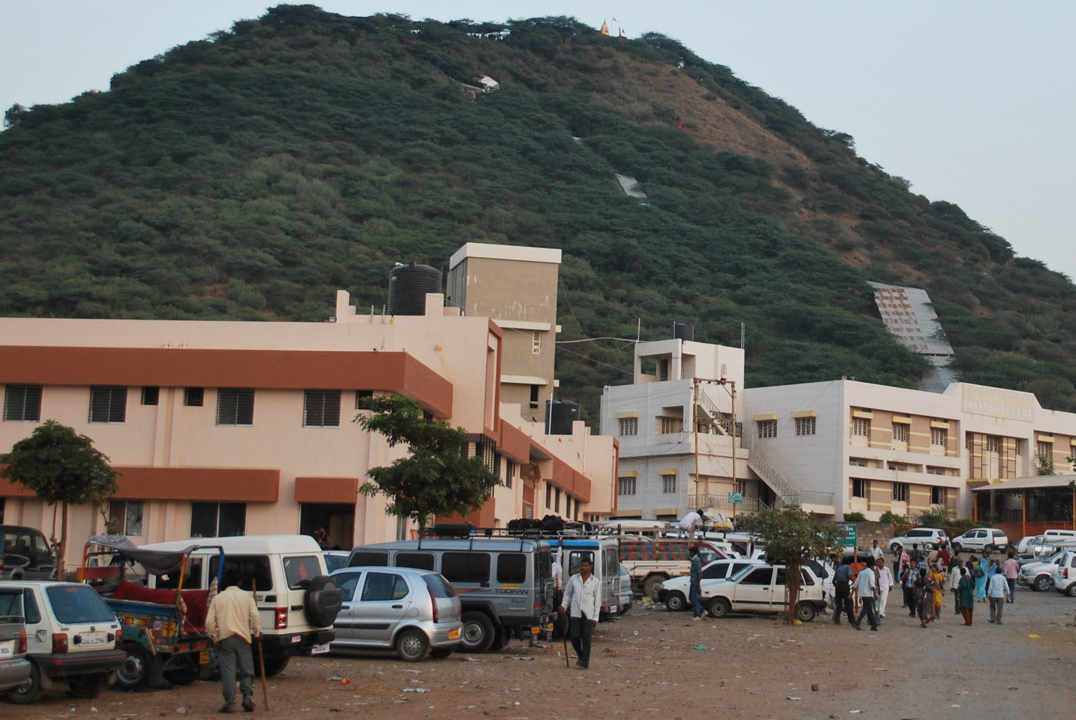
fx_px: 2184
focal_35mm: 73
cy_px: 169
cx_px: 767
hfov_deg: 27.4
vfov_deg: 18.6
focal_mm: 28
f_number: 4.5
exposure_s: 1/80
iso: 200
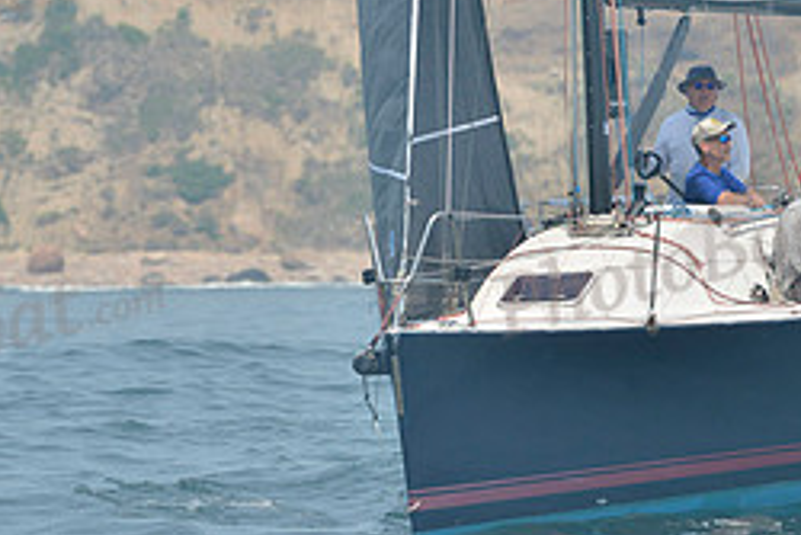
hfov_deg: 3.4
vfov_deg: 2.3
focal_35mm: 604
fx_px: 13446
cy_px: 133
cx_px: 333
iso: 280
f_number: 7.1
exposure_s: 1/1000
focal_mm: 260
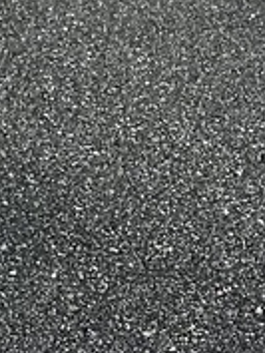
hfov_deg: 9.3
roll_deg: -0.9
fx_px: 1417
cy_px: -471
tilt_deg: -16.8
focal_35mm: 139
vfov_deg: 11.8
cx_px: -424
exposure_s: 1/121
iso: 80
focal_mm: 6.86
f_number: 1.78
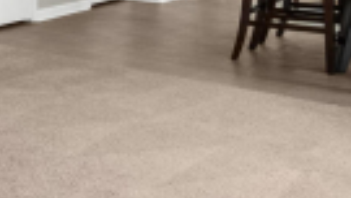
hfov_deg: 18.7
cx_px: -289
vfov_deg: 13.0
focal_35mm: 87
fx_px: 810
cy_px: -122
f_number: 11
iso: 400
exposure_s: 1/1.67
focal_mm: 10
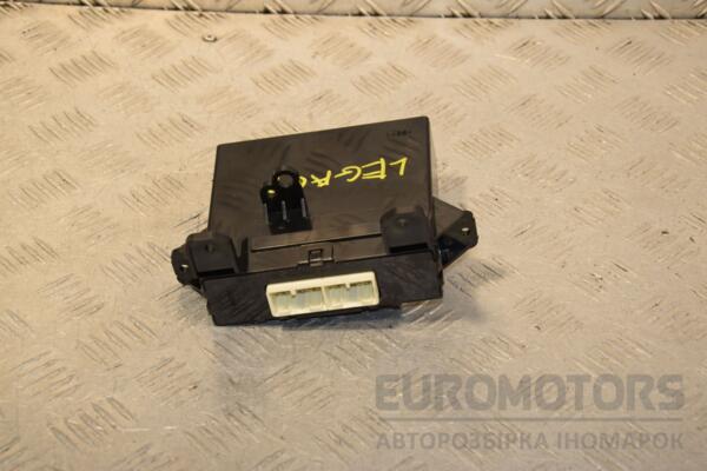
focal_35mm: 87
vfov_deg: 15.7
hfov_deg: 23.4
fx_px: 1708
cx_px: 354
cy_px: 236
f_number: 8
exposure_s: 1/200
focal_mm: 58
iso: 800
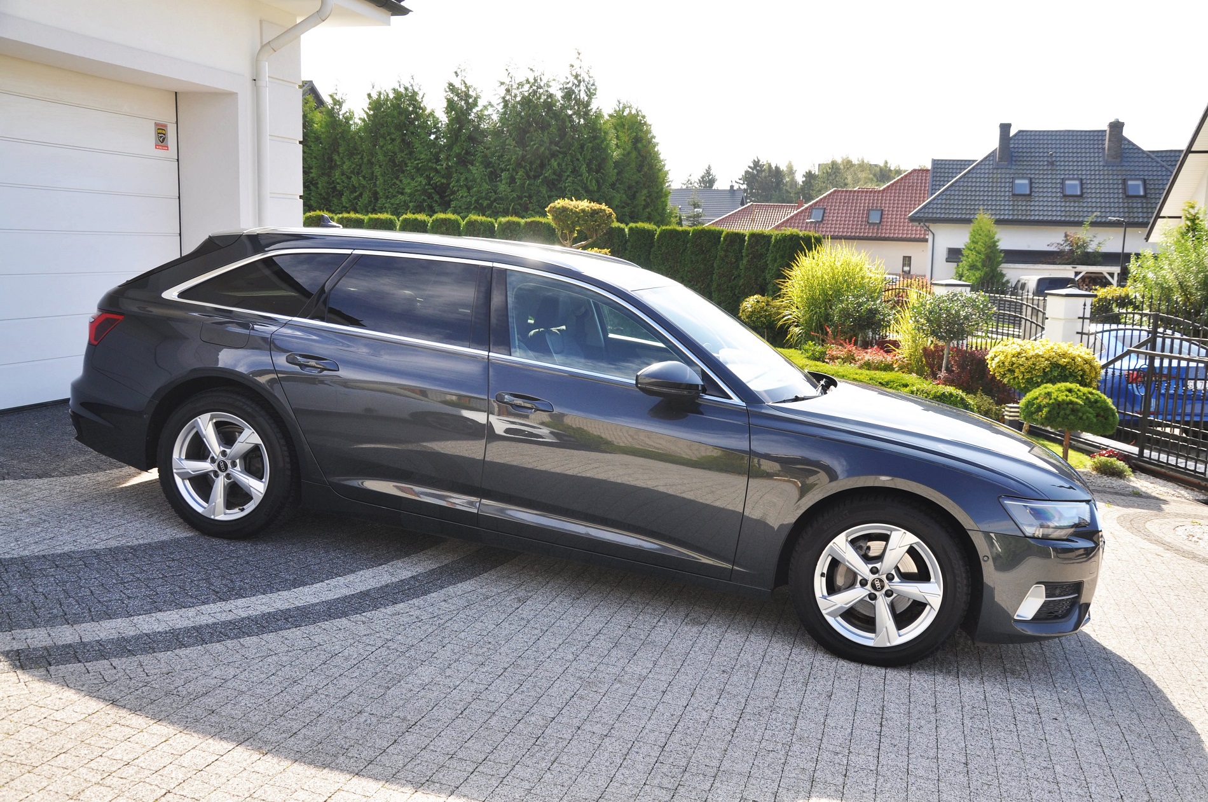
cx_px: 604
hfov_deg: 53.2
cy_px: 401
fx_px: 1206
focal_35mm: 36
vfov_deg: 36.8
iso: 250
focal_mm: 24
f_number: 8
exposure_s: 1/250
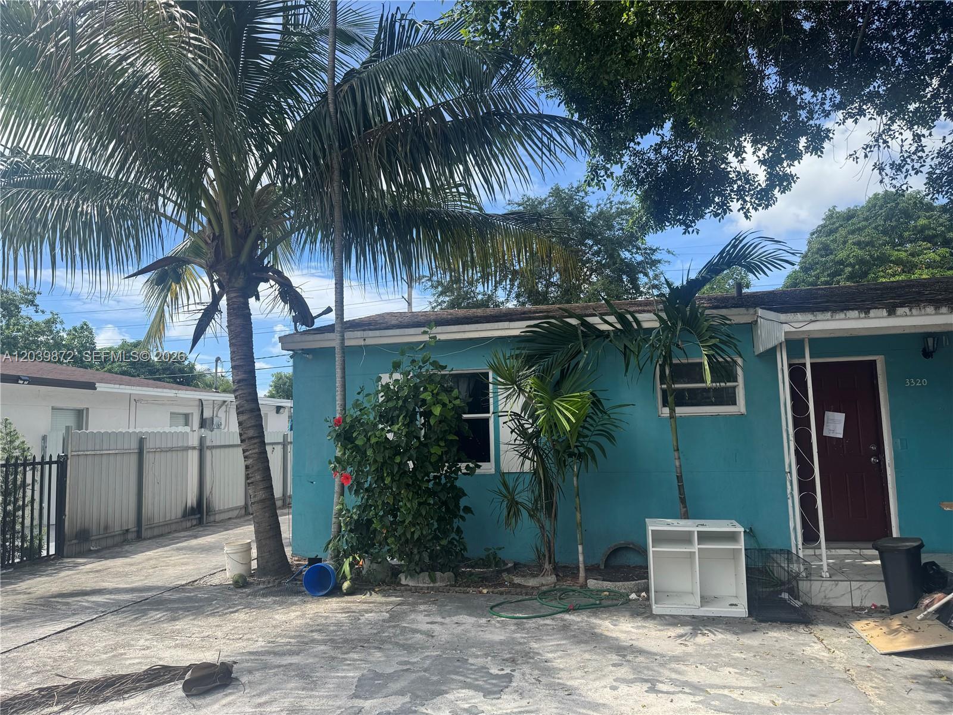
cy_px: 358
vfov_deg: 56.8
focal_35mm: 24
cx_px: 476
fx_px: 661
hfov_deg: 71.6
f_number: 1.78
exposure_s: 1/2604
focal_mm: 6.76
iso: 80
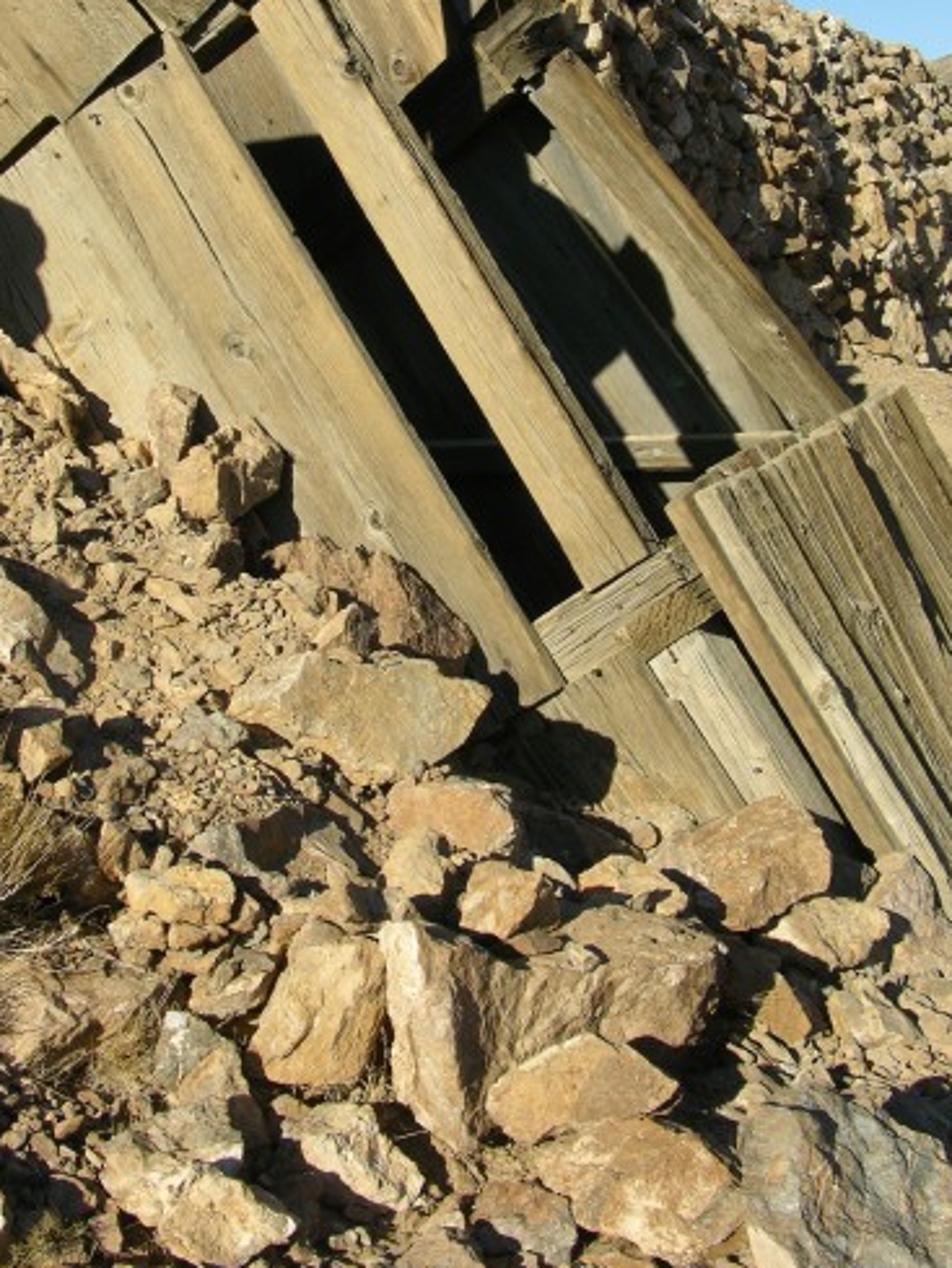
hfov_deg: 26.5
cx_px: 402
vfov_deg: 34.3
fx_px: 2016
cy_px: 350
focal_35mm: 55
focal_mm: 8.9
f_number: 6.3
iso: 50
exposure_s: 1/233
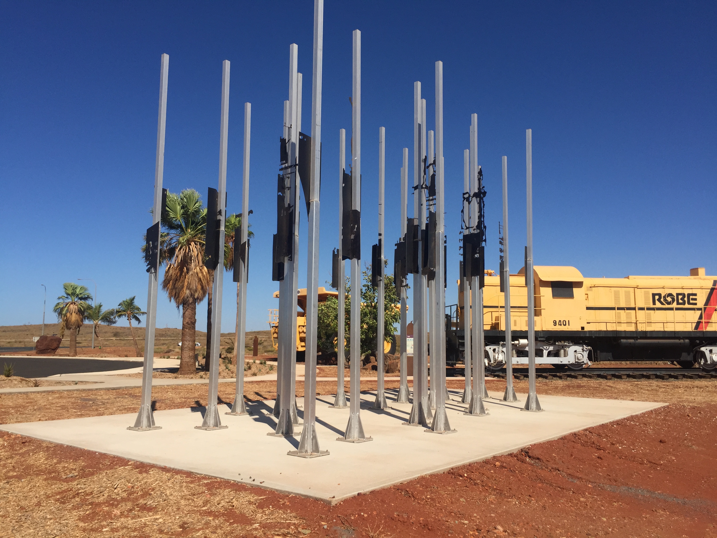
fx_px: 601
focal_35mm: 29
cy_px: 269
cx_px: 358
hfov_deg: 61.7
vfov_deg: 48.2
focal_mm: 4.15
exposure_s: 1/3968
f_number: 2.2
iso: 32
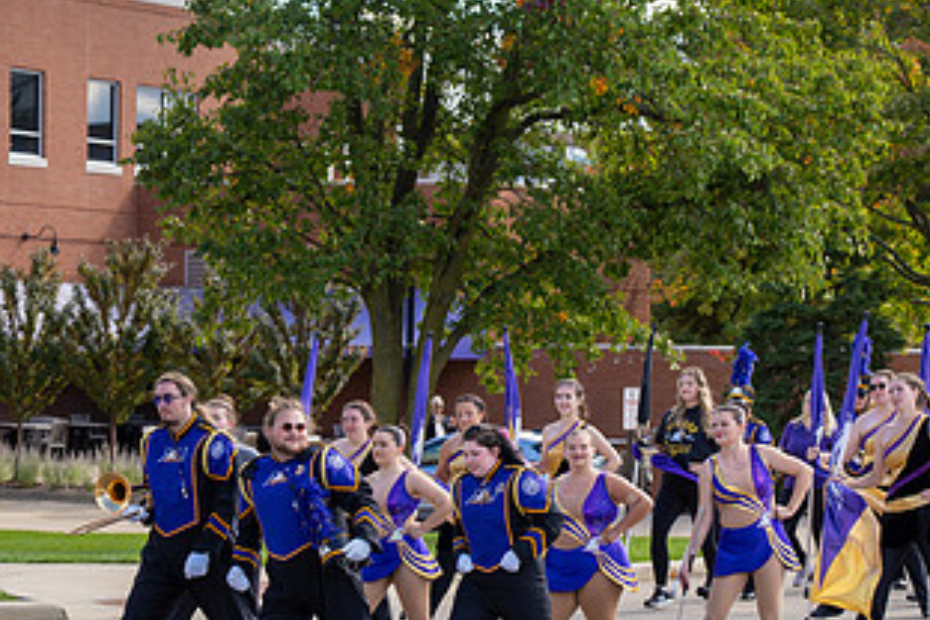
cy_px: 434
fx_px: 3823
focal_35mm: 148
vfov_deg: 9.3
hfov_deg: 13.9
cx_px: 581
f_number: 2.8
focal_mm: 53
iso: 100
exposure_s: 1/400
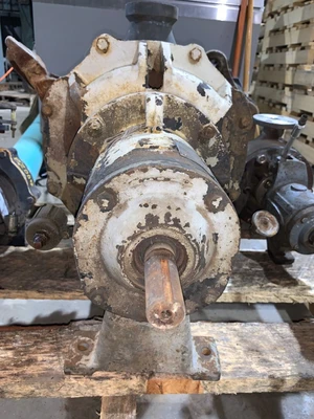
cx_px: 157
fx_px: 314
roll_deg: -4.2
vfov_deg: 67.3
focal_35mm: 26
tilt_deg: -23.6
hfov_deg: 53.1
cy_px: 210
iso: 40
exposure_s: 1/24
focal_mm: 4.25
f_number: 1.8
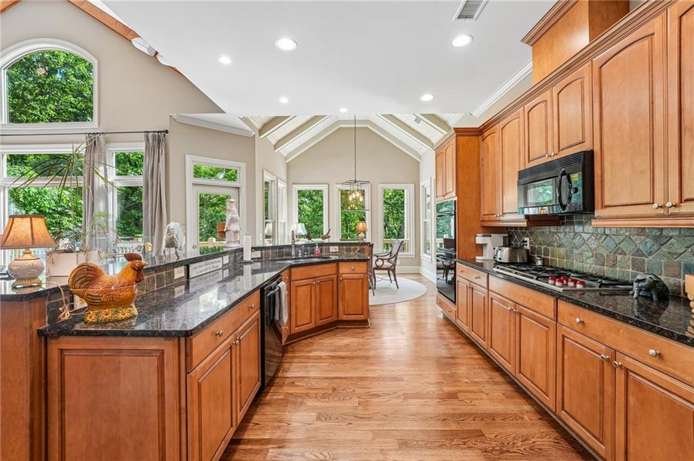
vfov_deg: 77.6
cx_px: 347
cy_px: 230
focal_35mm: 15
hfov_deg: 100.8
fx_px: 287
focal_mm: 14.9
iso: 320
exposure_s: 1/13
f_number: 8
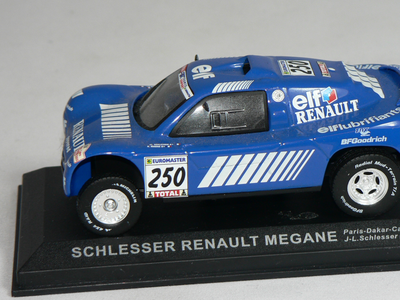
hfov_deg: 13.9
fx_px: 1641
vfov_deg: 10.4
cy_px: 134
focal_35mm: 142
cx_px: 239
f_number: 3.2
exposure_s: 1/60
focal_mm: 15.5
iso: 80
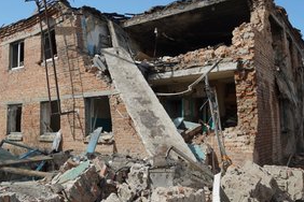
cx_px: 140
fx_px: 287
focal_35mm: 34
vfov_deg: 38.8
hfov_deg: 55.7
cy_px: 90
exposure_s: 1/400
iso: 100
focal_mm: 24
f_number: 5.6
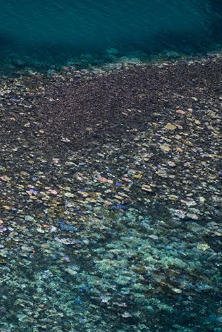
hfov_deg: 2.9
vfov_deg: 4.4
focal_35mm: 469
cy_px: 200
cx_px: 37
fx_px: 4338
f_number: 5.6
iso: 640
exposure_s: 1/1250
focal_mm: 240
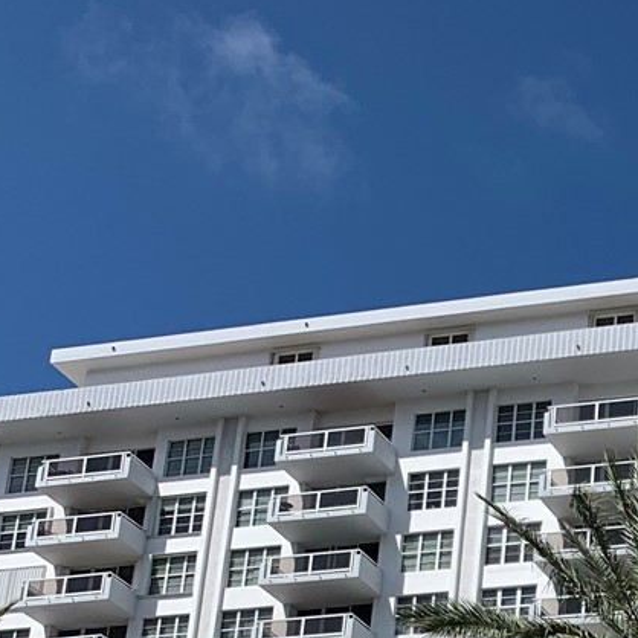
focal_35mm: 88
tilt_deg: +16.6
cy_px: 884
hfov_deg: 17.8
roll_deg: -0.8
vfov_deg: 18.1
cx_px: 933
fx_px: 1835
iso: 25
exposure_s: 1/4098
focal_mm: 4.25
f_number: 1.8
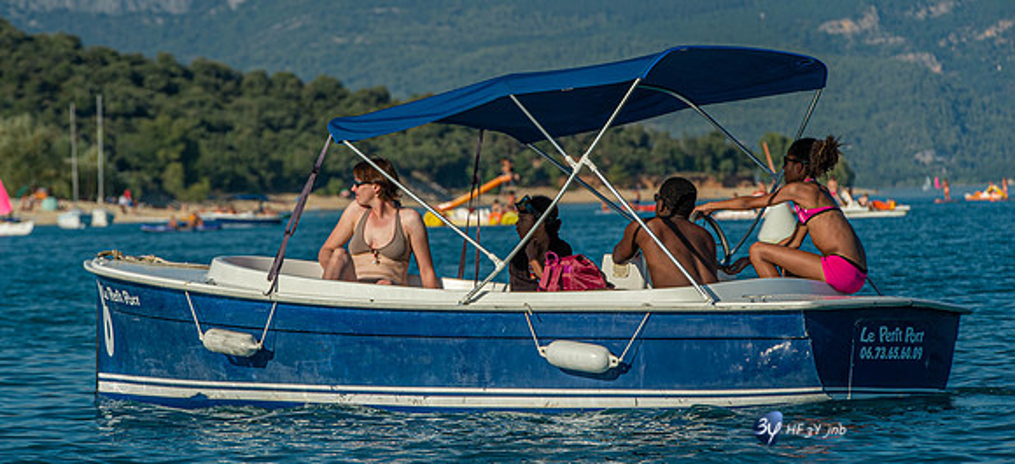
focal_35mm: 281
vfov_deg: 3.7
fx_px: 7242
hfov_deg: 8.0
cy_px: 198
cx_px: 493
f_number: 9
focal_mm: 250
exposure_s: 1/320
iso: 100
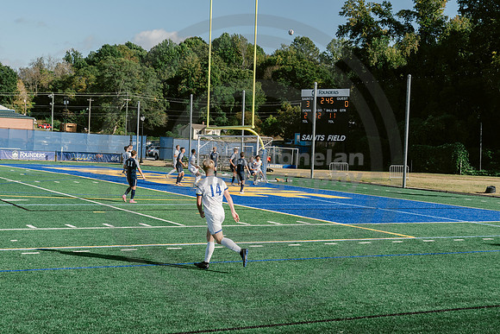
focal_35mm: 56
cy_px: 167
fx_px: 778
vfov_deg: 24.2
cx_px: 250
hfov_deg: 35.6
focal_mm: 56
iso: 640
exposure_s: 1/2500
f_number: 5.6
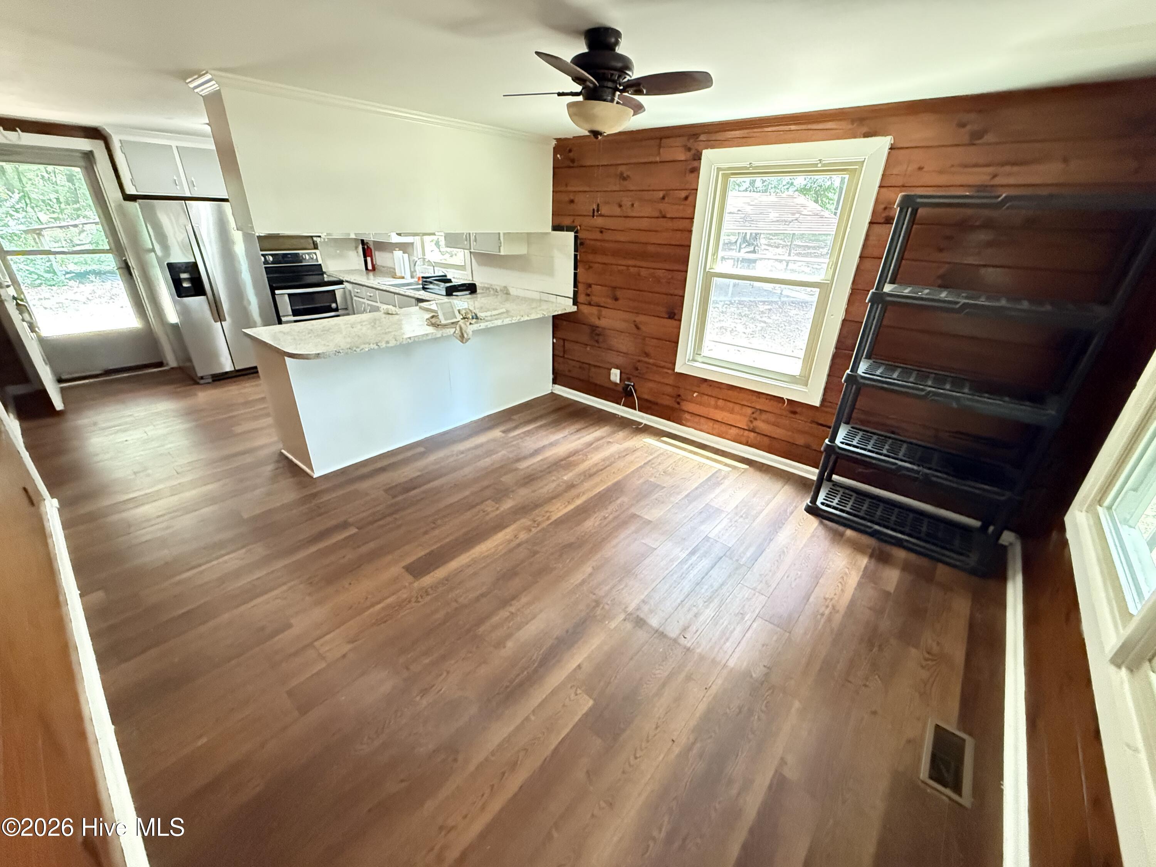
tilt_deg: -25.2
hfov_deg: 102.1
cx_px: 578
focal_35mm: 14
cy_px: 434
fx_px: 468
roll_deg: -1.9
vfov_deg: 85.7
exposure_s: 1/60
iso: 1000
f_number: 2.2
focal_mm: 2.22
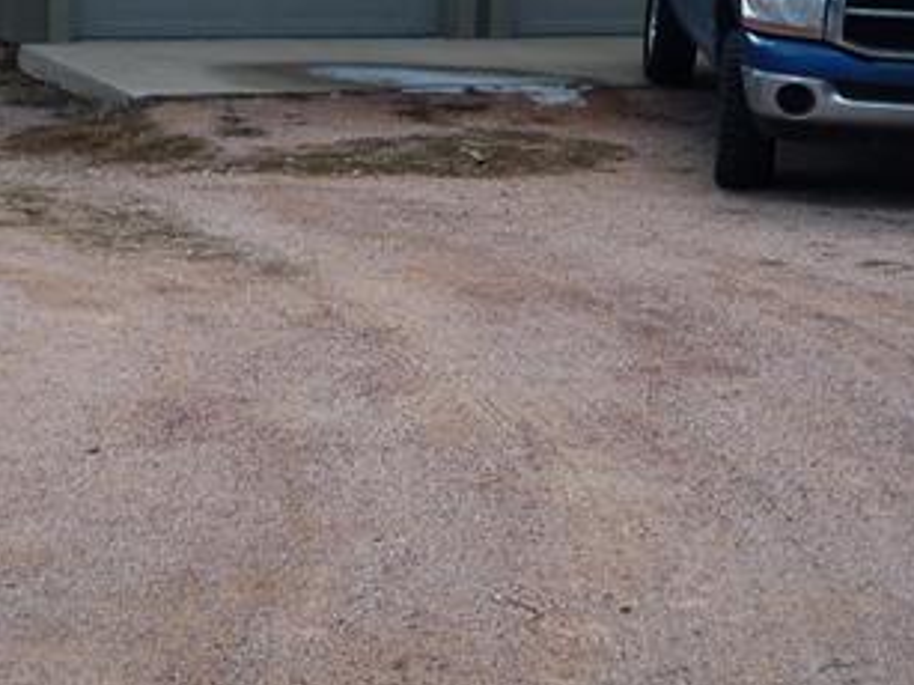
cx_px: 426
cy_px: -7
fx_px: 2587
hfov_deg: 20.0
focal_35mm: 98
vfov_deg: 14.8
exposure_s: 1/400
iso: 100
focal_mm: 5.8
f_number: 4
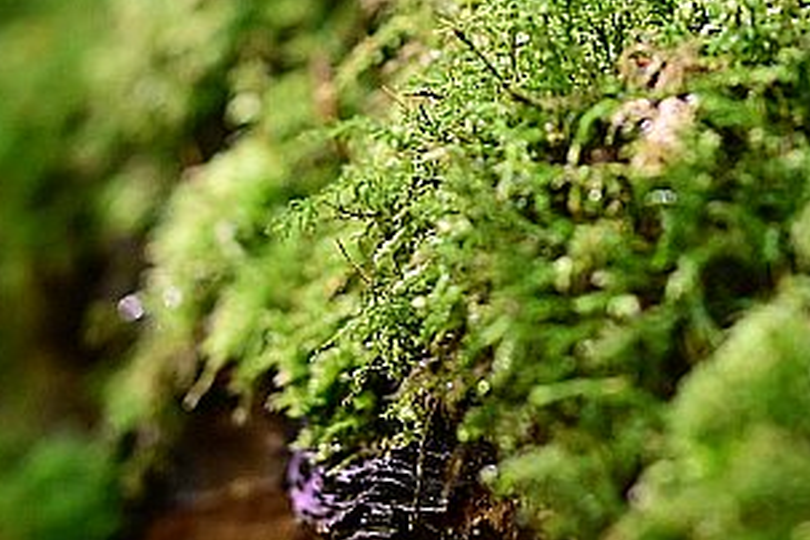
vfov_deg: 6.9
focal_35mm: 198
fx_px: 4455
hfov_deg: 10.3
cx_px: 730
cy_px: -184
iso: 900
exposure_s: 1/160
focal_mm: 50
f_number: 2
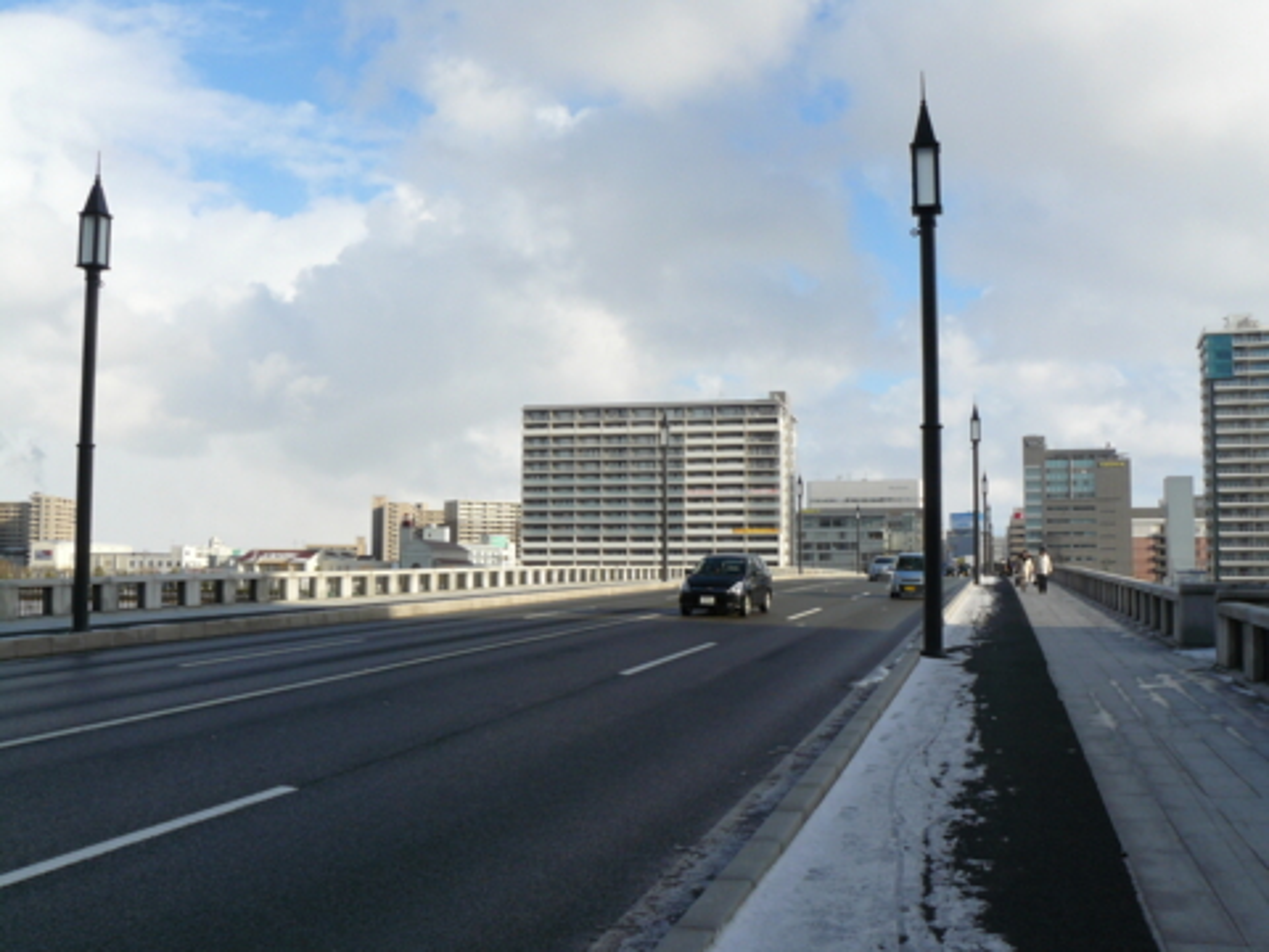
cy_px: 476
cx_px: 634
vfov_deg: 39.7
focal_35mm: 36
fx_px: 1320
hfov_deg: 51.4
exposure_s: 1/400
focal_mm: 6
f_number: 5.6
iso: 100
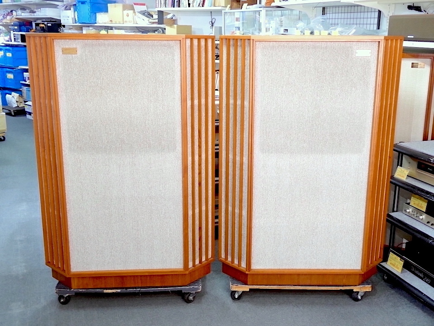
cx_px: 217
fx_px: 464
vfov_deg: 38.7
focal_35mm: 37
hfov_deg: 50.1
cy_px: 163
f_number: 4
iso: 100
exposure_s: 1/4
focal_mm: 6.7
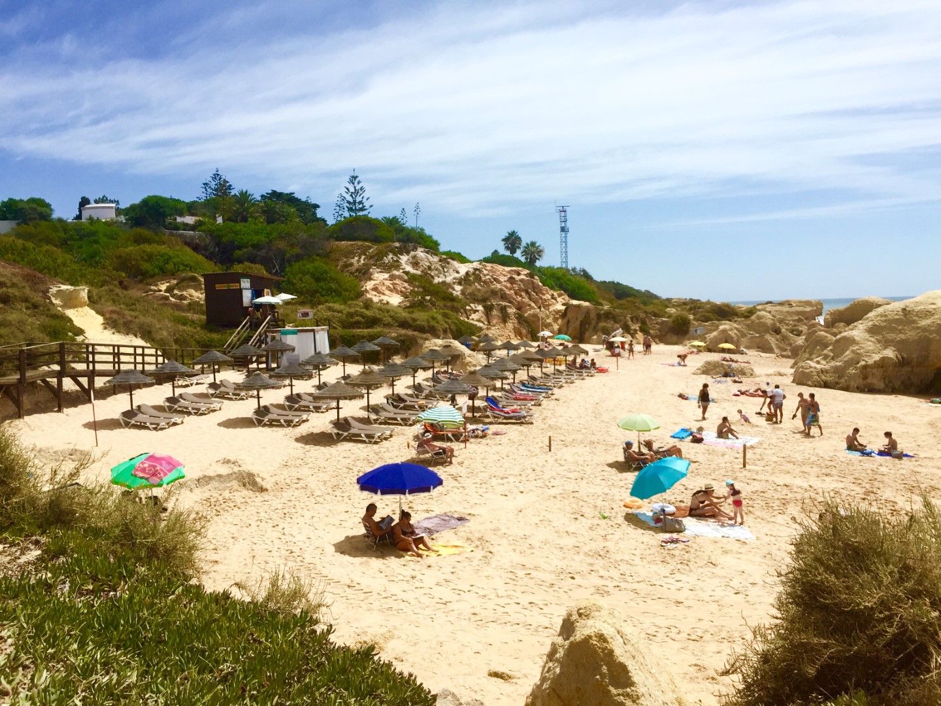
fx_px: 788
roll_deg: +0.7
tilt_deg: -2.6
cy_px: 353
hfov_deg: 61.7
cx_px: 470
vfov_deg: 48.2
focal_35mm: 29
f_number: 2.2
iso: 32
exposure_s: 1/3968
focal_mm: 4.15
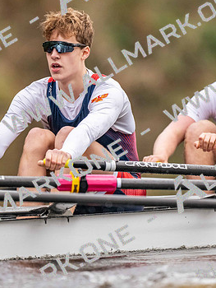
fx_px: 7944
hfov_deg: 1.6
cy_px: 136
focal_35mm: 956
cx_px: 103
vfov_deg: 2.1
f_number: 4
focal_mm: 600
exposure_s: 1/2500
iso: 3600
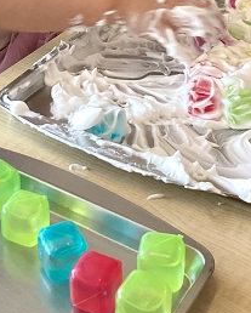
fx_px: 723
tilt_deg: -19.6
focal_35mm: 78
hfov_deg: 19.5
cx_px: 52
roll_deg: +1.7
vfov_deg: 22.3
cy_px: -74
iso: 80
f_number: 2.4
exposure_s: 1/50
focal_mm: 3.3
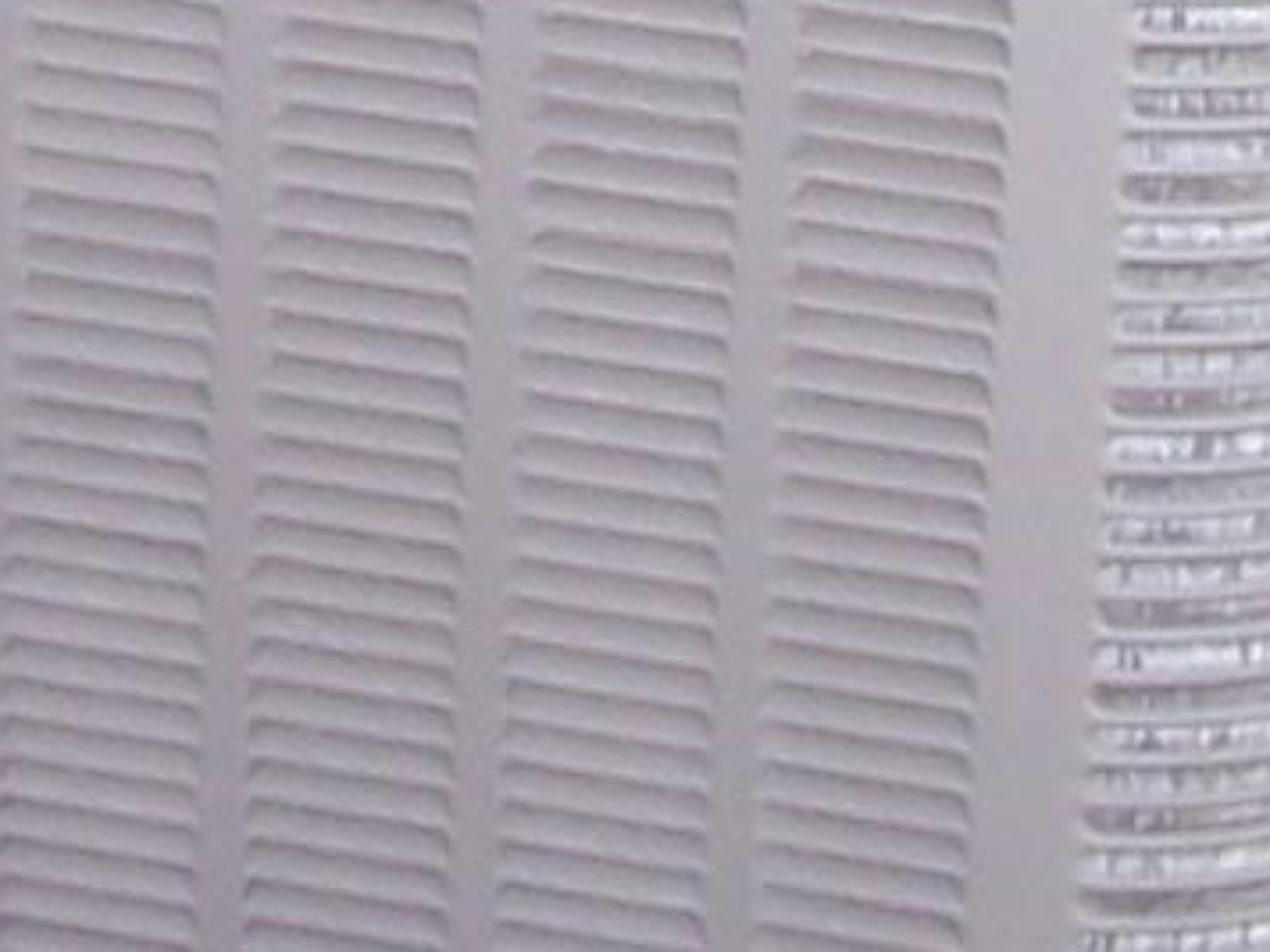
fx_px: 9025
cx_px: 992
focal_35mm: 246
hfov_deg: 8.0
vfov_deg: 5.9
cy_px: -966
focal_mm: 6.3
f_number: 2.8
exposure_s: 1/180
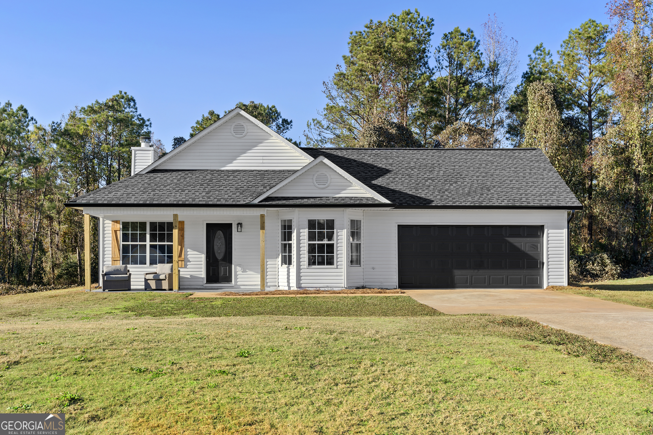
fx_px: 599
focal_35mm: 33
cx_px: 326
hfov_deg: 57.2
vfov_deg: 40.0
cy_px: 218
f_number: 8
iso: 100
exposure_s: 1/100
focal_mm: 33
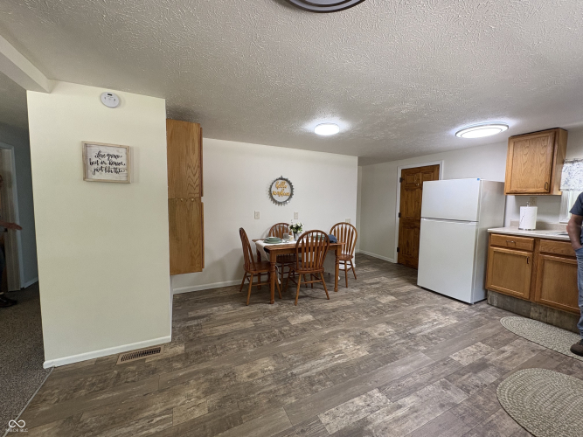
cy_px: 218
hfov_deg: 102.1
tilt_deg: -4.8
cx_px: 292
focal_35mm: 14
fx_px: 236
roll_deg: -0.6
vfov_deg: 85.7
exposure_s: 1/60
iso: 160
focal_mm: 2.22
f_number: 2.2
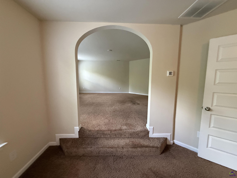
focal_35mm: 14
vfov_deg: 85.7
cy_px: 89
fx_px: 96
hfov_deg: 102.1
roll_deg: +1.2
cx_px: 118
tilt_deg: -2.8
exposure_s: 1/120
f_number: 2.2
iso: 640
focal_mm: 2.22
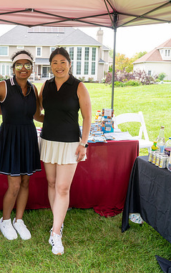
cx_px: 32
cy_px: 124
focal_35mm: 48
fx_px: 358
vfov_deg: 41.8
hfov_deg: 26.3
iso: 250
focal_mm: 28.5
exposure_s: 1/125
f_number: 6.3
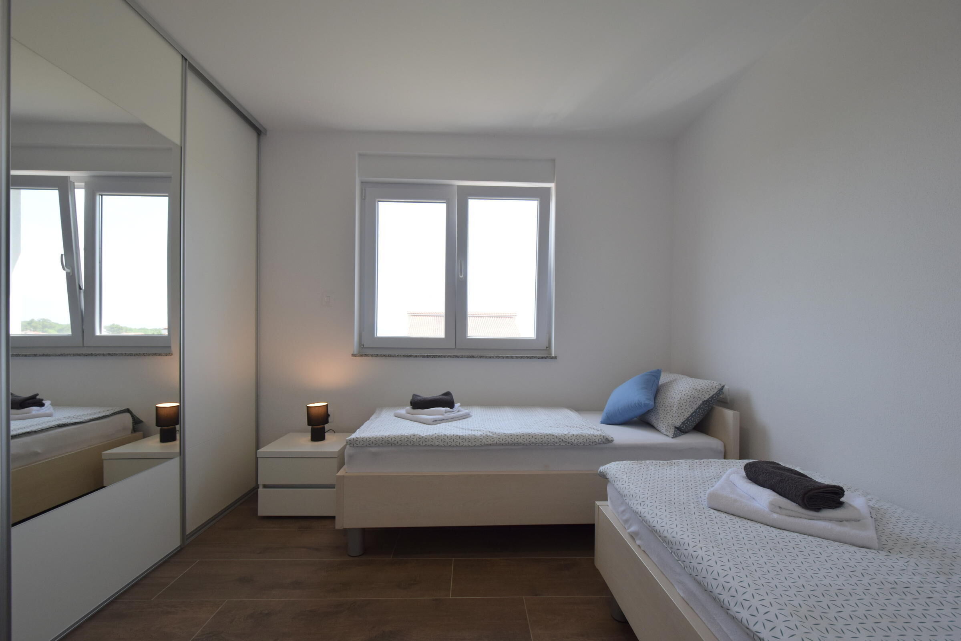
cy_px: 320
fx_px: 400
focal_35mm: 15
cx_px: 480
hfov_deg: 100.4
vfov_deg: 77.3
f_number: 6.3
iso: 400
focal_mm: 10
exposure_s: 1/160
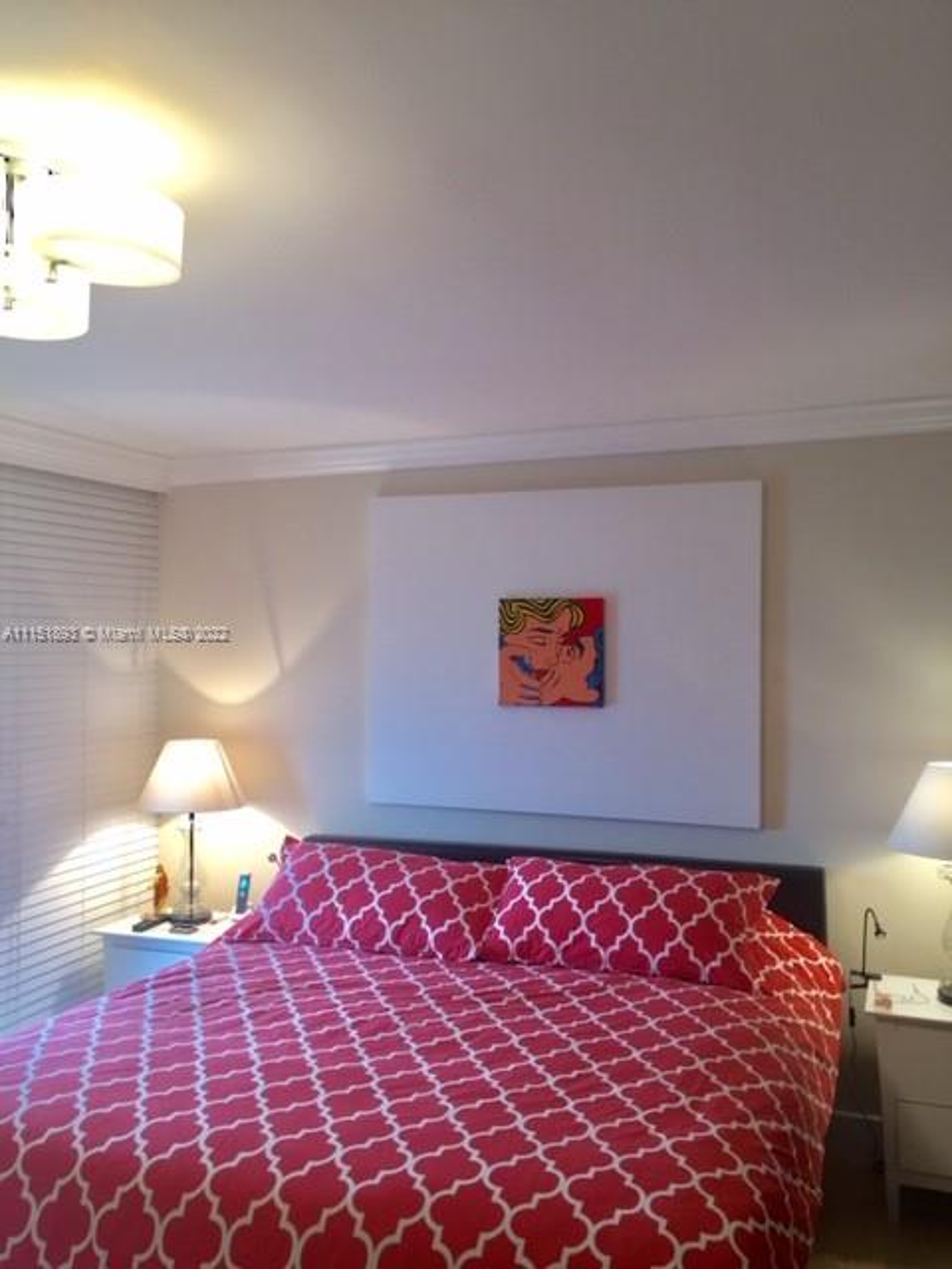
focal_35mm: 29
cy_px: 634
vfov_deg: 61.7
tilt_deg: +2.3
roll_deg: -0.4
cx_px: 476
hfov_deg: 48.2
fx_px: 1063
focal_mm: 4.15
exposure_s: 1/60
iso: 32
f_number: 2.2
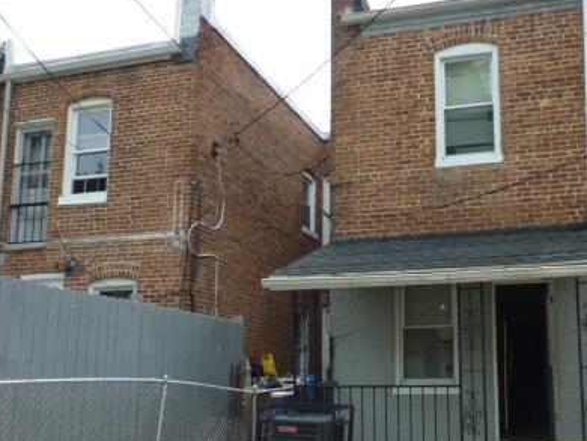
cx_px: 372
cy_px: 278
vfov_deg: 35.0
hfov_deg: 45.3
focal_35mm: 41
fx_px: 696
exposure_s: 1/500
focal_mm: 4.4
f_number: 2.8
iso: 80
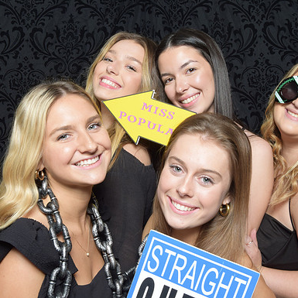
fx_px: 487
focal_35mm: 50
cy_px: 149
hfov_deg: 34.0
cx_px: 136
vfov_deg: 34.0
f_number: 20
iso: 500
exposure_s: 1/60
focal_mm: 26
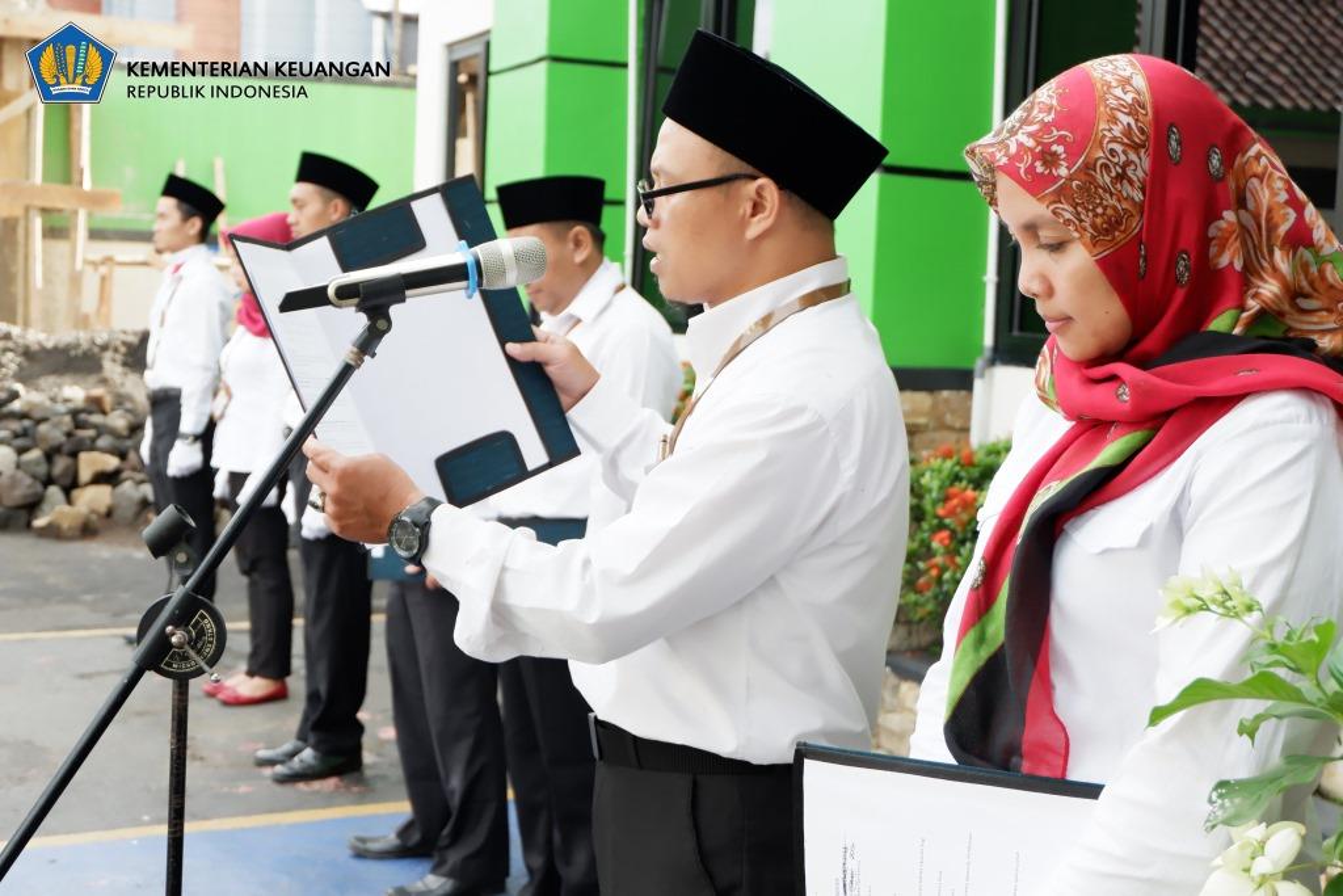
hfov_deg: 35.0
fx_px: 2127
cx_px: 672
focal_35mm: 57
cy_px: 448
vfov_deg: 23.8
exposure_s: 1/80
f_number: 5.3
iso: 2500
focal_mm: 38.7
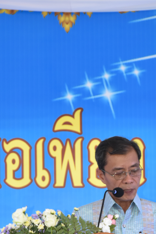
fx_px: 1873
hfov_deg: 4.8
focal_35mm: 288
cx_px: 154
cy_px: 284
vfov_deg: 7.1
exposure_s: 1/200
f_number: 6.3
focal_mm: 75
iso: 800
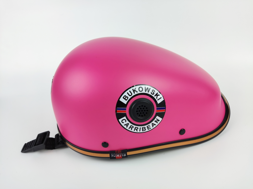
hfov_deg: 69.4
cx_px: 126
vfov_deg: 54.9
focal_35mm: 25
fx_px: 183
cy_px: 94
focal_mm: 4.71
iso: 61
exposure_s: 1/100
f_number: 1.79
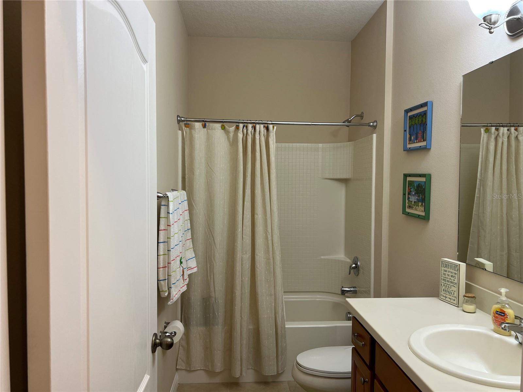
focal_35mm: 26
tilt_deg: -2.8
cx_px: 262
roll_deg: -0.4
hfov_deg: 67.3
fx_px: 393
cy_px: 196
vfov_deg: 53.1
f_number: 1.5
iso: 64
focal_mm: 5.7
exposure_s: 1/60
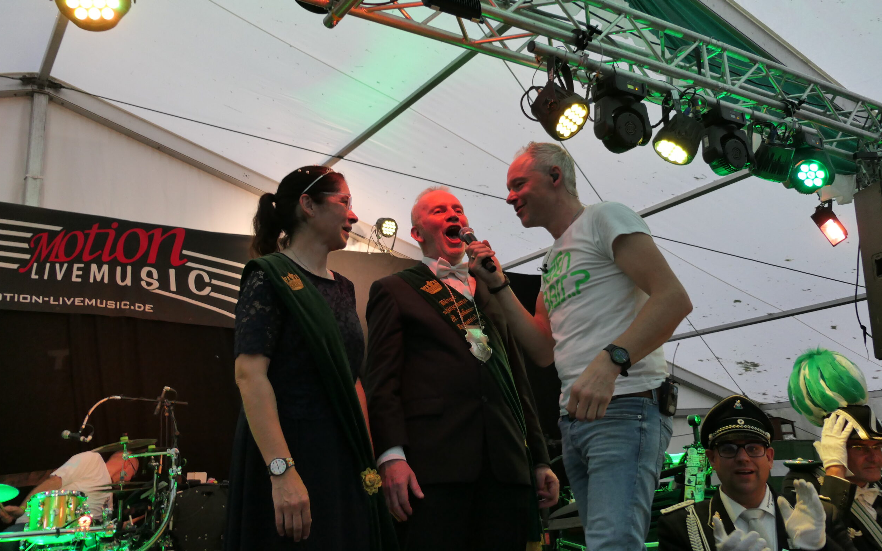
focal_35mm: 31
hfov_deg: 61.2
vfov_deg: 40.6
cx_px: 437
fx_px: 745
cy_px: 262
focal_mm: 11.1
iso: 400
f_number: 3.1
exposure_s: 1/80
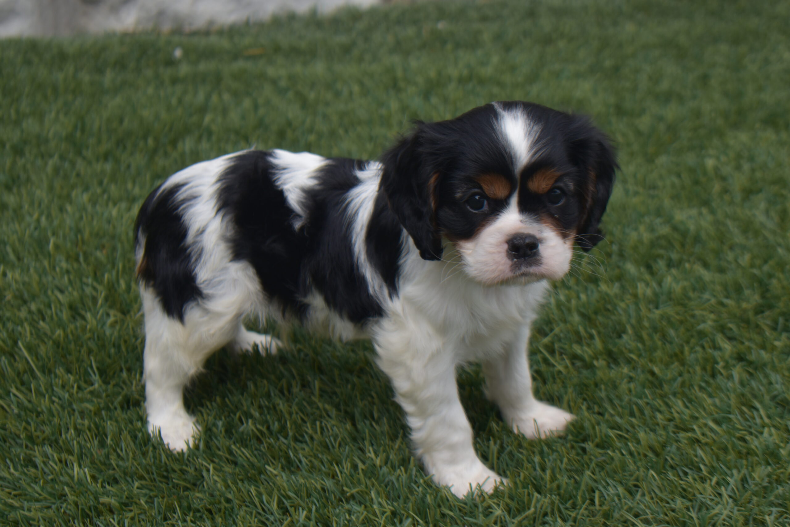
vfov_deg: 16.6
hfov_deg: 24.6
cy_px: 264
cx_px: 395
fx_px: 1810
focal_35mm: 82
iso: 160
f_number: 5.6
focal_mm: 55
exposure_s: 1/500
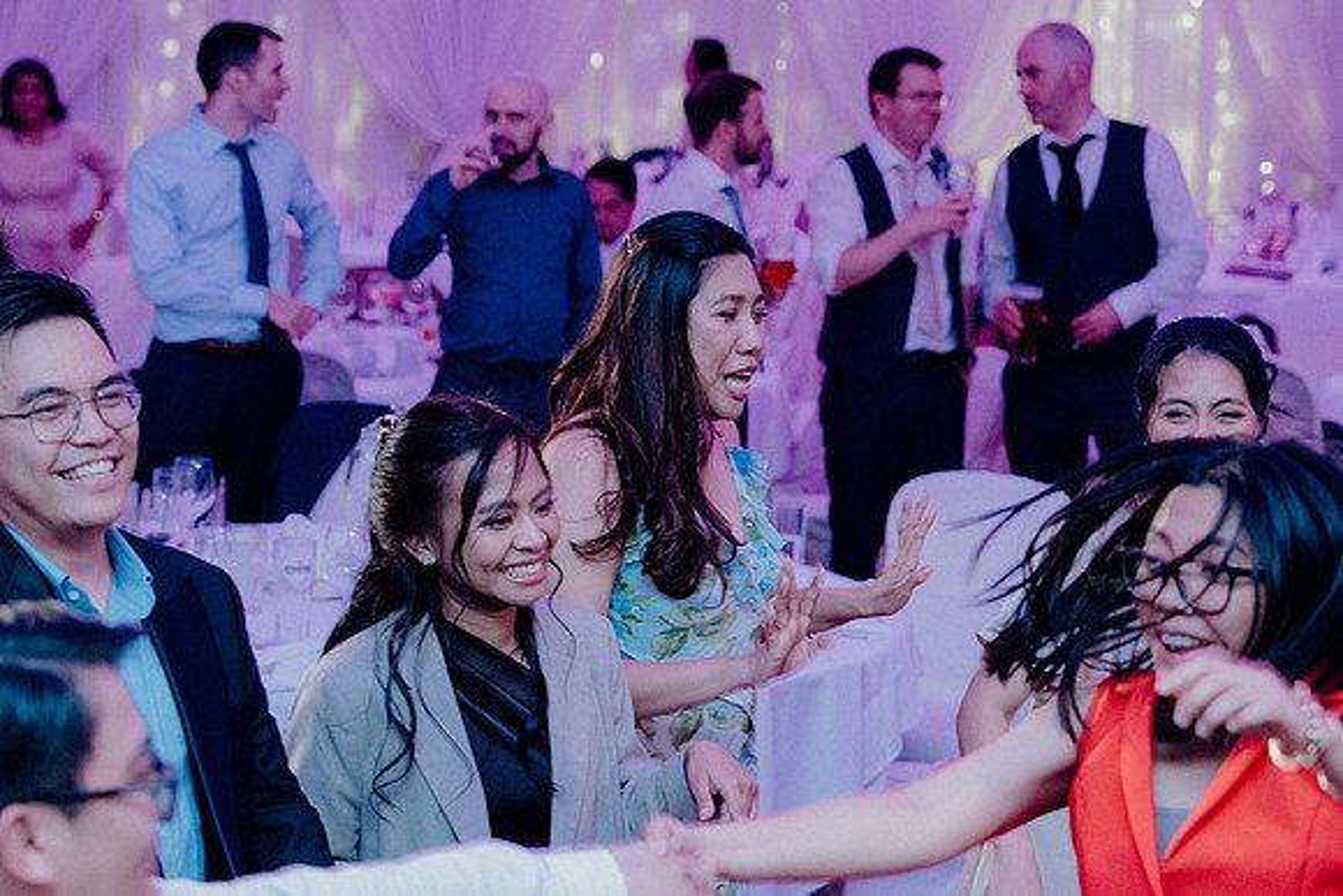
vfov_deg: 13.8
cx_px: 672
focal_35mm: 99
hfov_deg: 20.6
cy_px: 448
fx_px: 3694
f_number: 3.5
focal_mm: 66
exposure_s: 1/160
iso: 3200
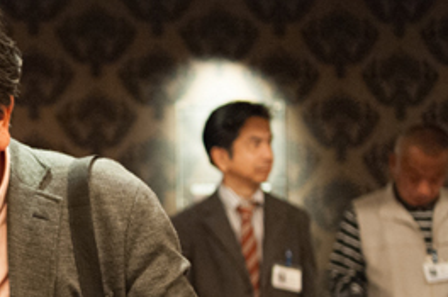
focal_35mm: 85
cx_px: -25
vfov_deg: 16.0
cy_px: 212
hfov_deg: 22.8
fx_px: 1056
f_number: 2.8
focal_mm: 35
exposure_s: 1/100
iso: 4000
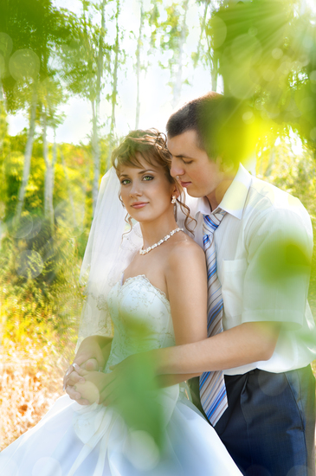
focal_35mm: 82
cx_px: 158
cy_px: 238
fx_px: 1090
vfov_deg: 24.7
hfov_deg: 16.5
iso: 100
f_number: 4
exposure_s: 1/80
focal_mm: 55
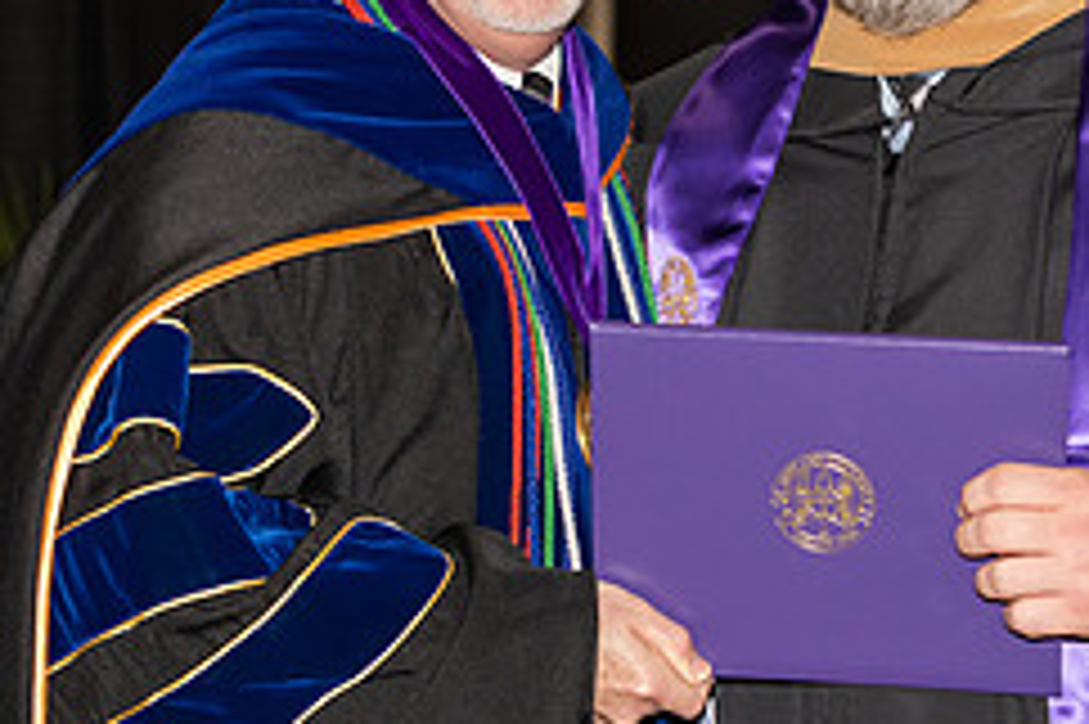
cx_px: 765
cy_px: 268
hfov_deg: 12.2
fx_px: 5078
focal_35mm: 168
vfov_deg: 8.2
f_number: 5.6
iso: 1000
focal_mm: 70
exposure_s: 1/200
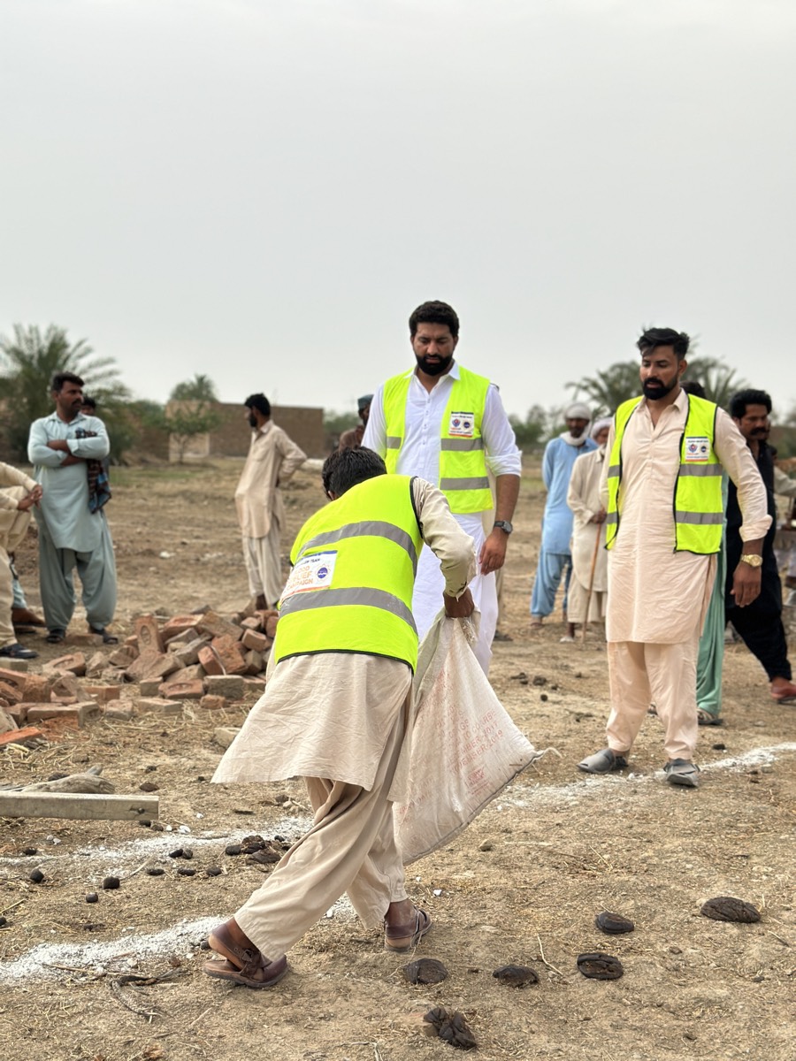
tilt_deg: -3.2
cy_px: 530
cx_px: 398
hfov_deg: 30.3
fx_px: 1472
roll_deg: -2.3
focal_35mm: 48
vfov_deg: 39.7
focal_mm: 6.86
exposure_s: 1/201
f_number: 1.78
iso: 80
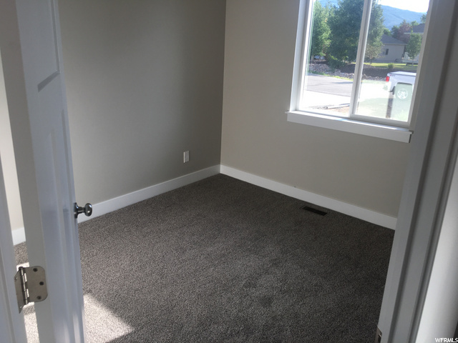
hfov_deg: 61.7
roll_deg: -2.2
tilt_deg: -15.1
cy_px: 172
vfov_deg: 48.2
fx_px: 384
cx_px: 229
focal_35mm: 29
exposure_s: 1/181
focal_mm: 4.15
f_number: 2.2
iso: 25
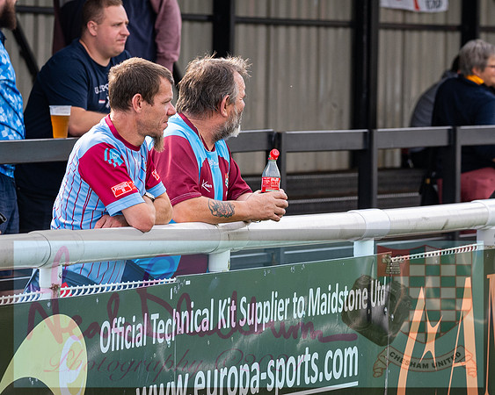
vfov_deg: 4.3
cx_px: 303
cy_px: 270
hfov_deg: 5.4
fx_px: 5253
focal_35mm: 359
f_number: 4.5
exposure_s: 1/800
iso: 200
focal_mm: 135
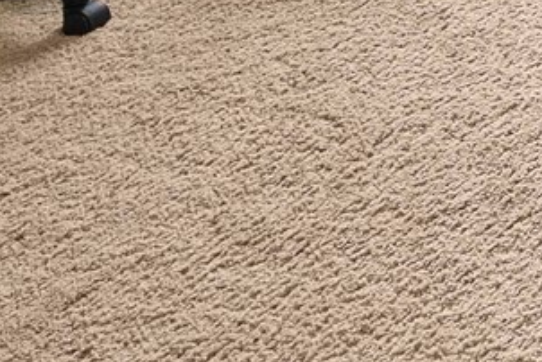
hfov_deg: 18.8
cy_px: -584
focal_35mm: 73
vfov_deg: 12.7
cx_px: 1055
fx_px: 1100
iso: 1000
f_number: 7.1
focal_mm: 13
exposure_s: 1/4
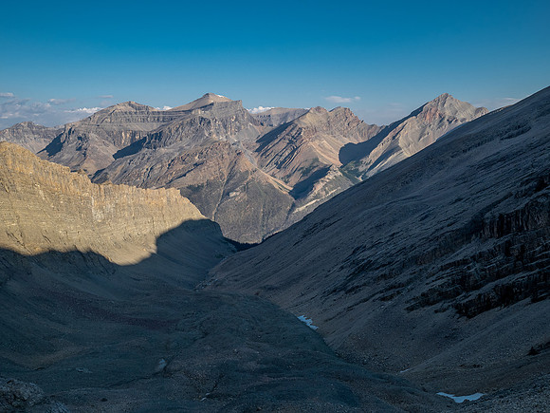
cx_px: 275
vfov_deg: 36.0
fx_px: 636
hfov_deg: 46.8
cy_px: 206
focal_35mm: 40
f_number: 8
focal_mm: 20
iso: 200
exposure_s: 1/250
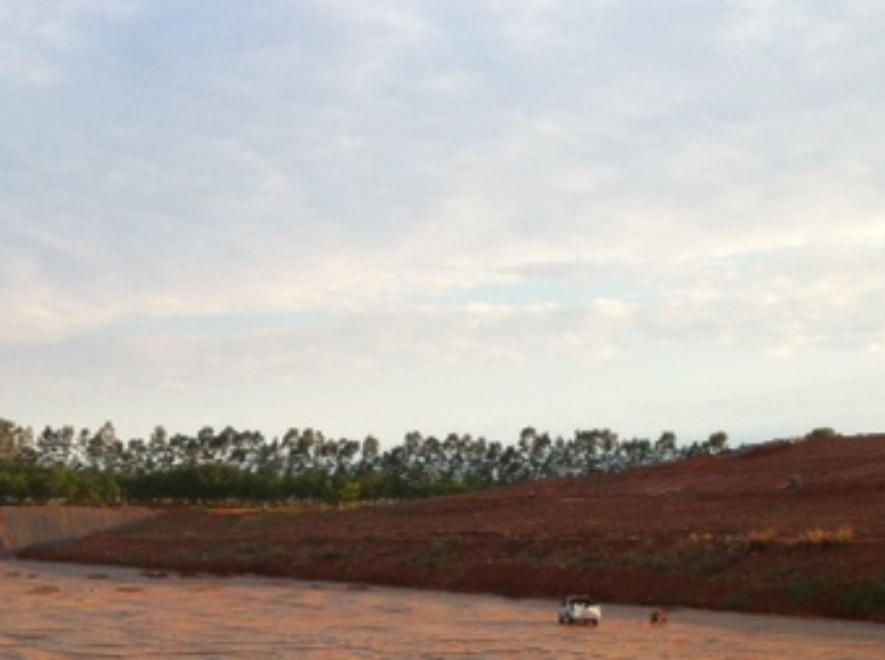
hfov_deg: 29.3
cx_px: 548
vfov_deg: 22.0
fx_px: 1684
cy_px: 477
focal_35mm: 66
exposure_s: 1/314
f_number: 2.8
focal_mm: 3.85
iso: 80
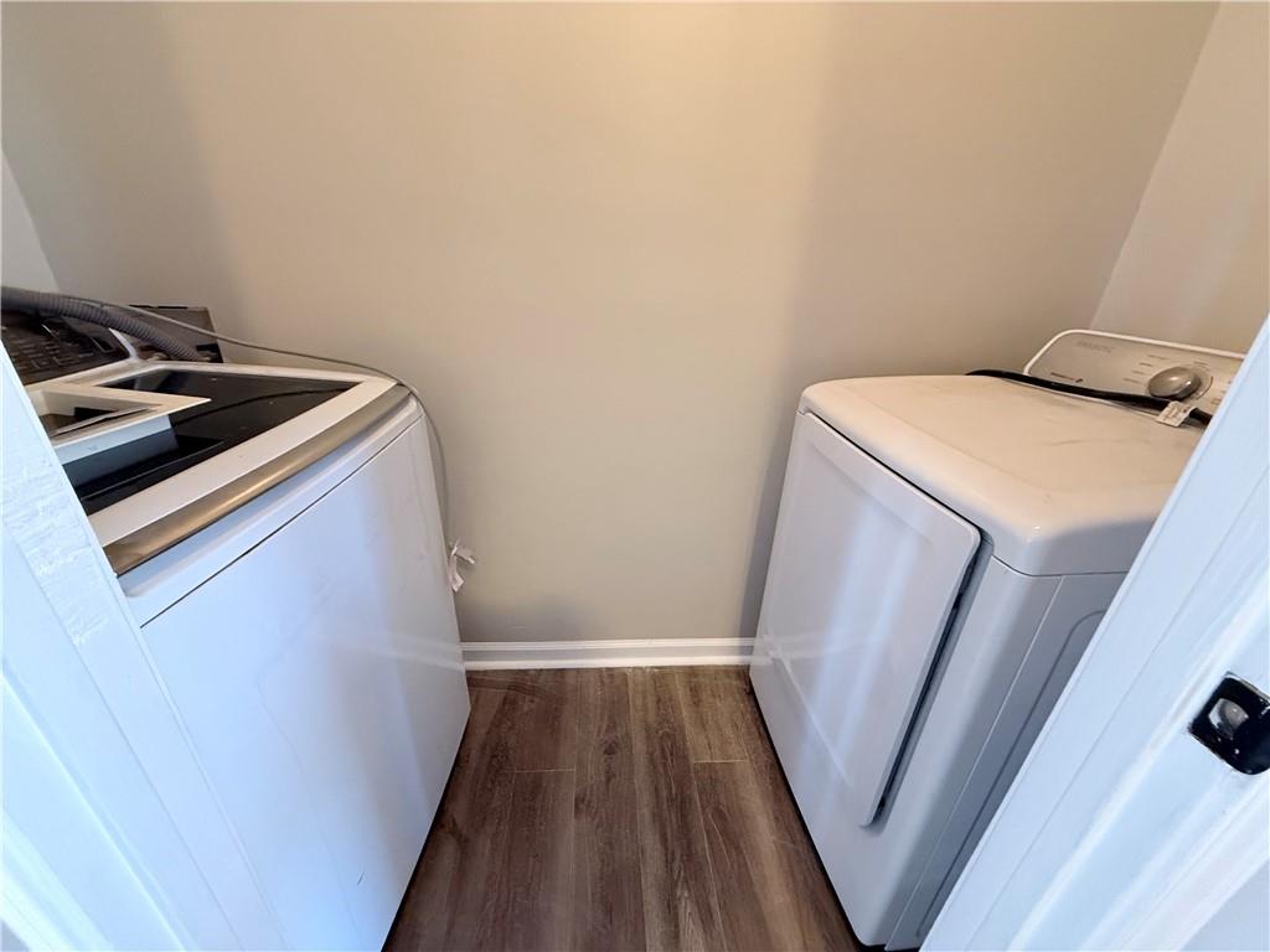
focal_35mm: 14
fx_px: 514
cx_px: 635
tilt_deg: -24.4
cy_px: 476
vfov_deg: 85.7
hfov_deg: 102.1
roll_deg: -2.9
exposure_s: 1/60
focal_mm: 2.22
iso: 640
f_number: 2.2
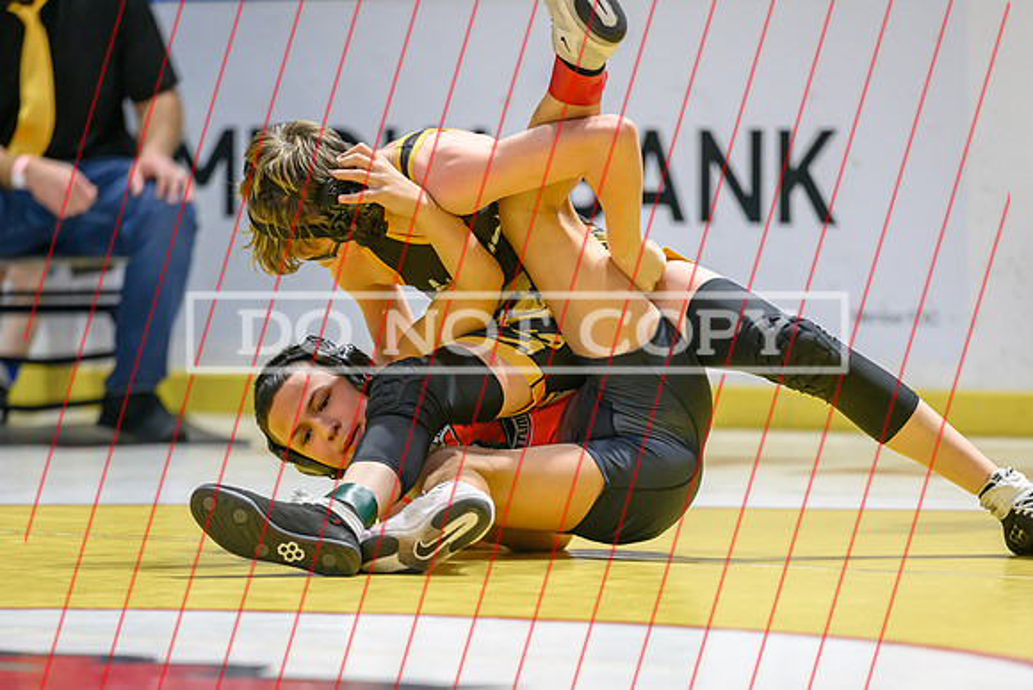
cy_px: 452
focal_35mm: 264
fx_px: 7580
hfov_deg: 7.8
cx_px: 479
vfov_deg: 5.2
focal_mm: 200
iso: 3600
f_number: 2.8
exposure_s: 1/800
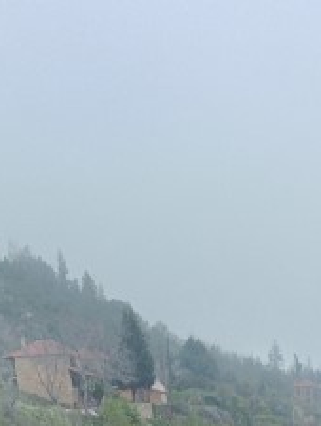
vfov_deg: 15.4
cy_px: 997
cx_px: 274
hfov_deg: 18.9
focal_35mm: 77
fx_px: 948
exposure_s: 1/268
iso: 50
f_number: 2.2
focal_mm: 1.65
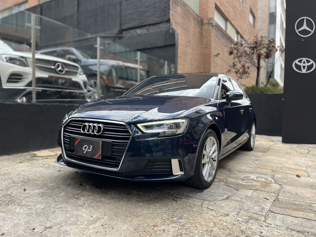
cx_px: 158
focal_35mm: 26
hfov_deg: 67.3
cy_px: 118
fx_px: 237
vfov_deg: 53.1
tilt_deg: -2.6
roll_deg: -0.6
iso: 50
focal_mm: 5.1
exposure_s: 1/696
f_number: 1.6
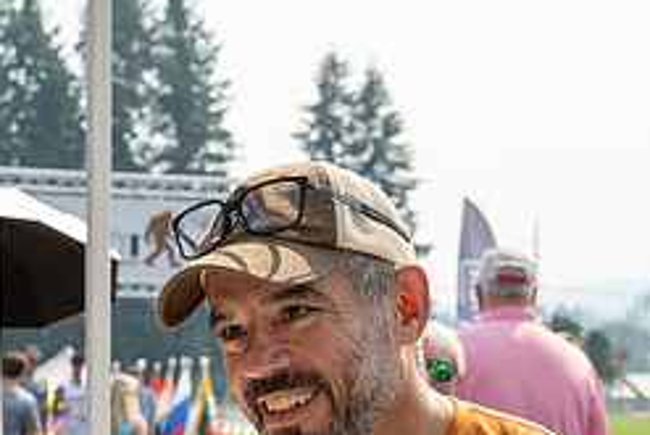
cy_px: 384
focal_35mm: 108
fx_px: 1951
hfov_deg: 18.9
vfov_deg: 12.6
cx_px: 211
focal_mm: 46
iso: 200
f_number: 7.1
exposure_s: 1/500
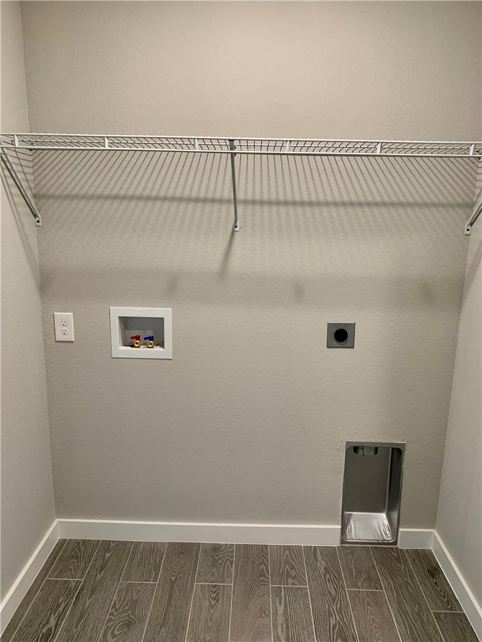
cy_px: 321
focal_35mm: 26
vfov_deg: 67.3
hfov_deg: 53.1
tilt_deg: -10.6
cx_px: 241
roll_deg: -1.3
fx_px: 483
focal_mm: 4.25
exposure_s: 1/60
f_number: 1.8
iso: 100
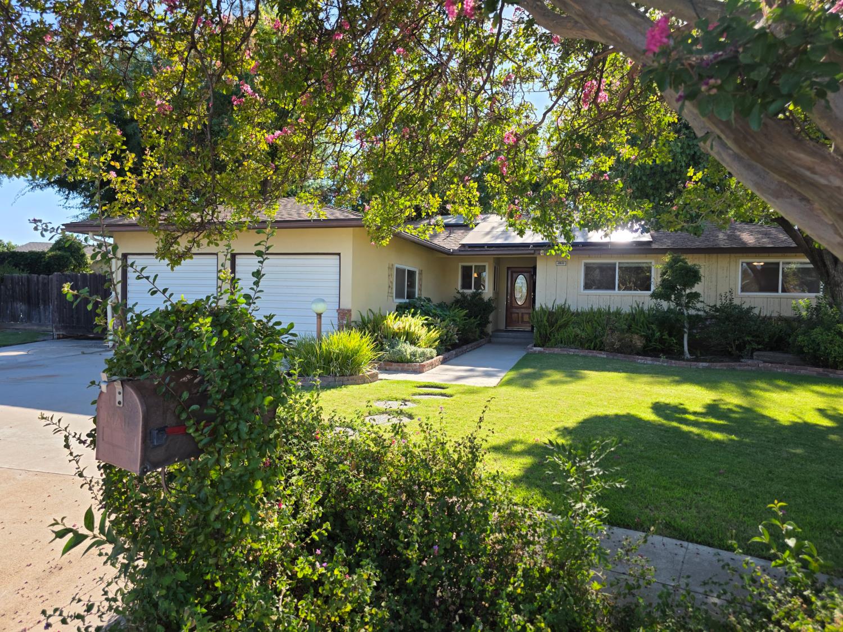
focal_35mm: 23
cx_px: 422
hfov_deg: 73.9
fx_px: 560
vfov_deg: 58.9
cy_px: 316
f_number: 1.7
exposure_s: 1/1899
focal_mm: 6.3
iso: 80
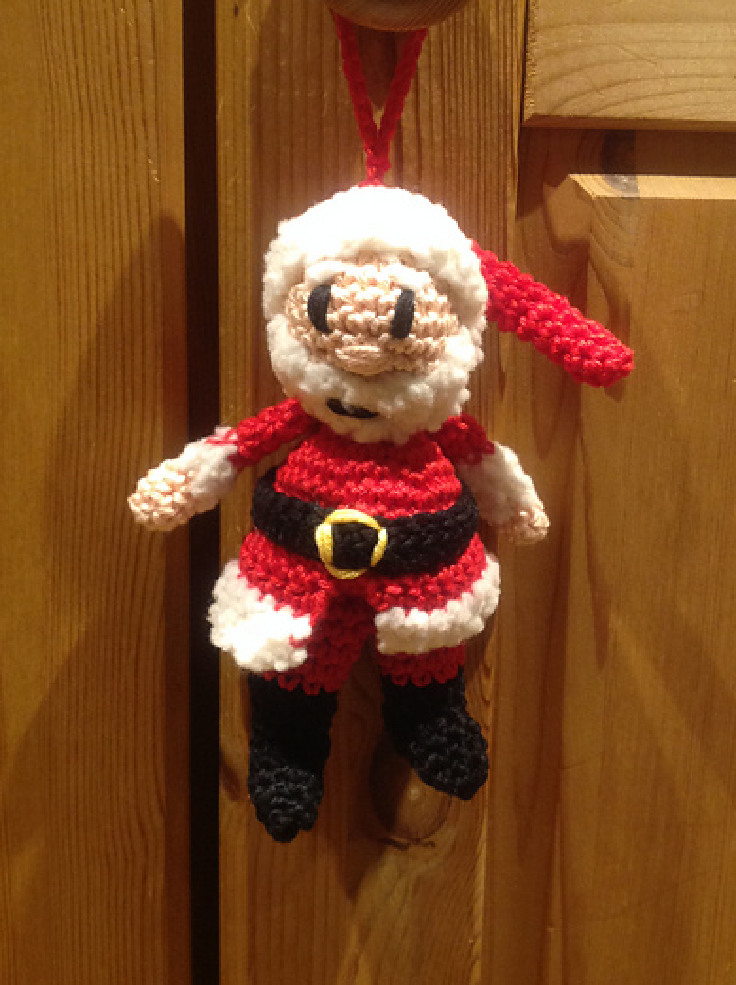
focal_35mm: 43
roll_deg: -1.9
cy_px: 450
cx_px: 428
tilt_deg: -13.4
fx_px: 1223
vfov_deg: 43.9
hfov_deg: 33.4
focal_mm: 4.28
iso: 160
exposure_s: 1/15
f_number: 2.4
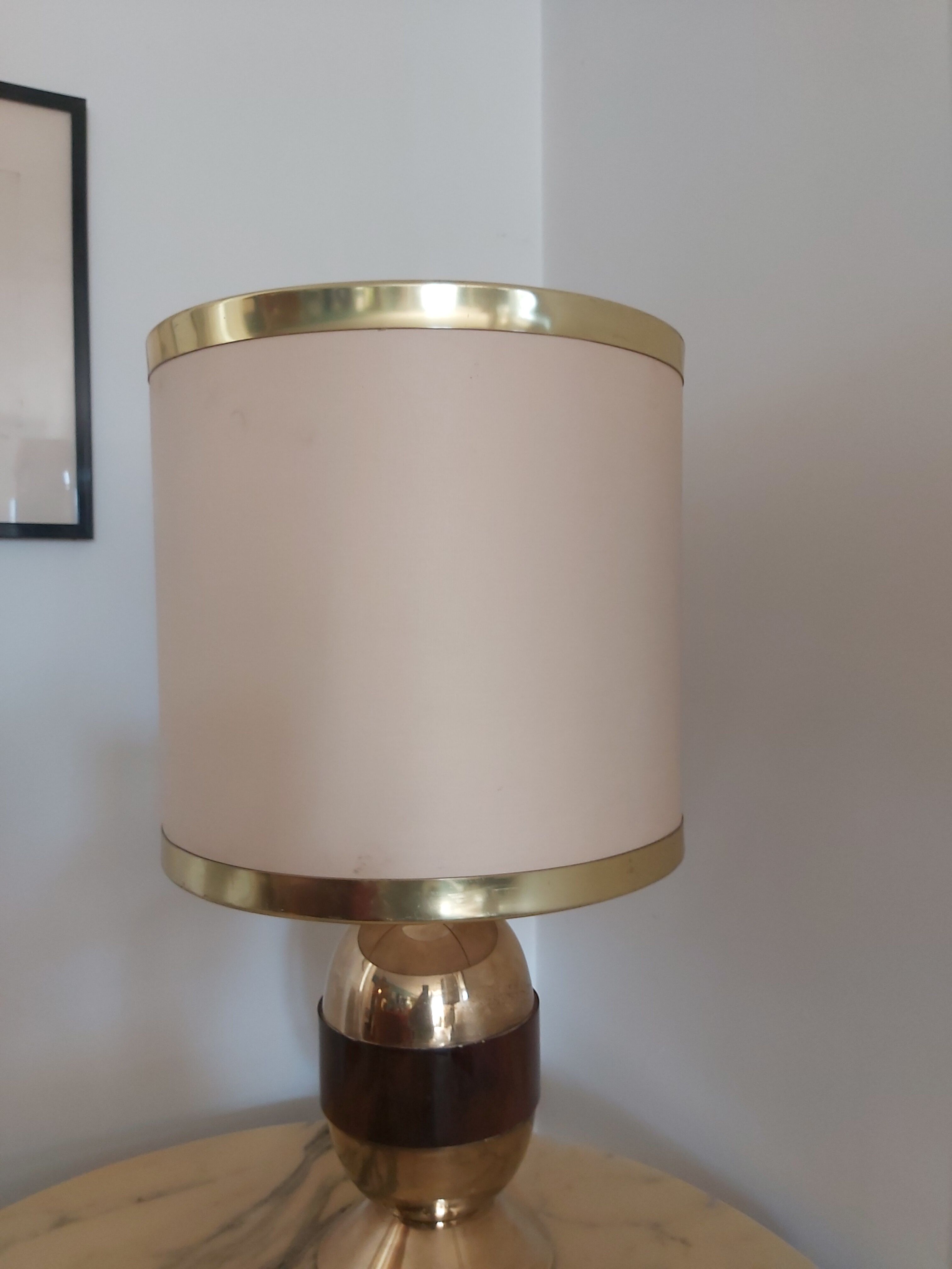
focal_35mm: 26
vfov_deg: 67.3
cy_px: 634
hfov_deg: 53.1
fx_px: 953
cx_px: 476
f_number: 1.7
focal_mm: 3.92
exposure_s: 1/60
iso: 160
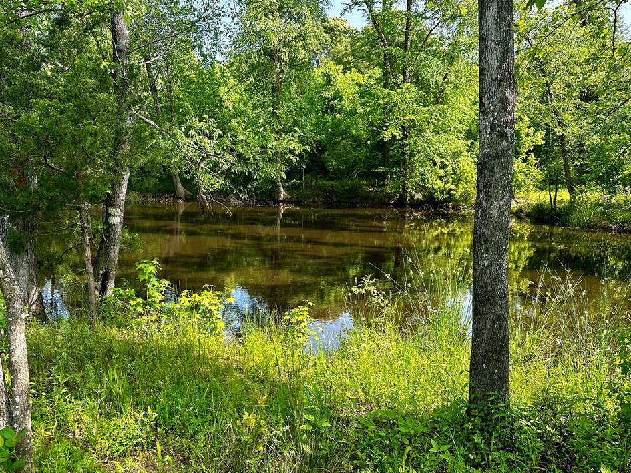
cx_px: 292
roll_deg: -1.6
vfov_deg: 53.0
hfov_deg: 67.2
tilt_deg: -10.2
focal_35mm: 26
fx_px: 474
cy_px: 252
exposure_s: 1/615
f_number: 1.78
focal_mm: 6.86
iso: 80
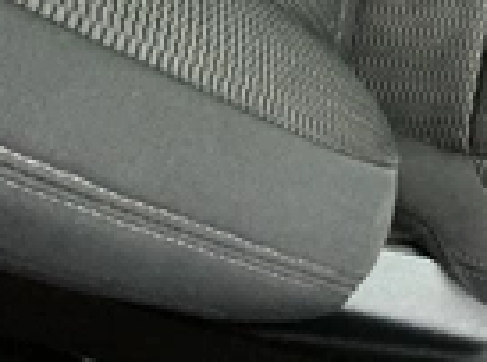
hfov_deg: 21.0
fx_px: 1151
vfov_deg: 17.3
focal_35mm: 82
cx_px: 686
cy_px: -43
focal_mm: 3
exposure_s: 1/26
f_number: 1.8
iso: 640
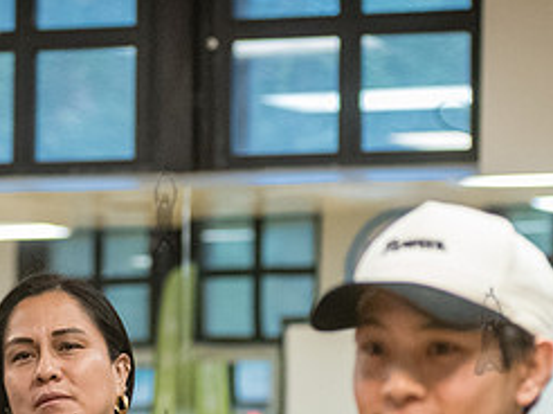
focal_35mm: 204
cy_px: 452
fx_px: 3256
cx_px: 83
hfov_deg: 9.7
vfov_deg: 7.2
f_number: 3.5
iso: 6400
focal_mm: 80
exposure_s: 1/200
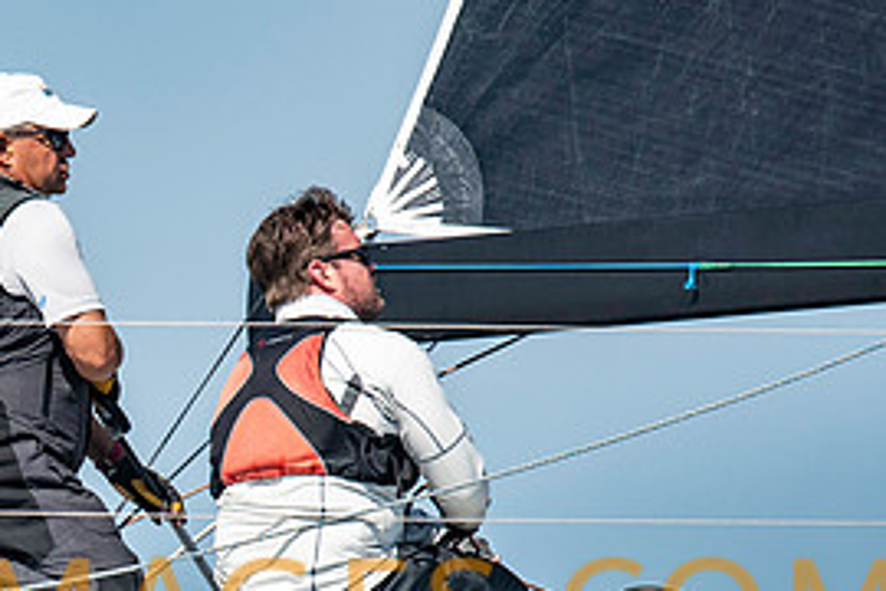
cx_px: -49
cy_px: 583
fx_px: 23797
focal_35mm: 967
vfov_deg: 1.4
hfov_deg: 2.1
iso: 320
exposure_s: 1/4000
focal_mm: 300
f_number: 5
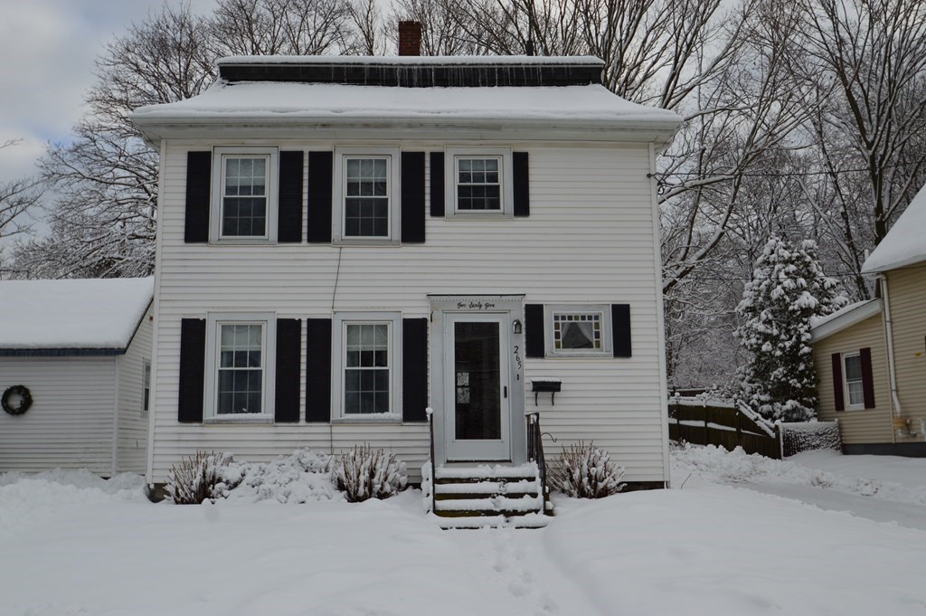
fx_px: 848
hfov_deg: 57.3
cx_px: 463
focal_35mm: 33
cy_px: 308
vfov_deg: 39.9
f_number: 11
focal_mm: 22
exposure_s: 1/500
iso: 200
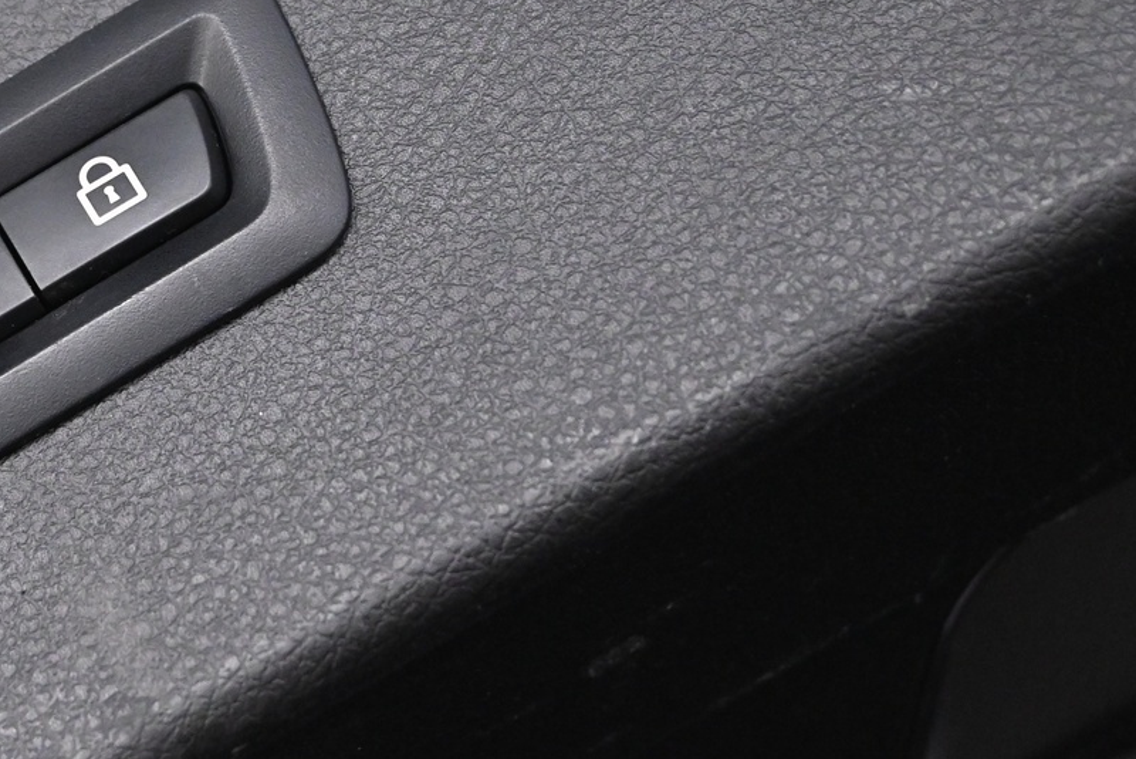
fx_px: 2683
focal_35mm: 85
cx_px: 168
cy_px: 290
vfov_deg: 16.1
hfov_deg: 23.4
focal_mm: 28
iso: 3200
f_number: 5
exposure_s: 1/100
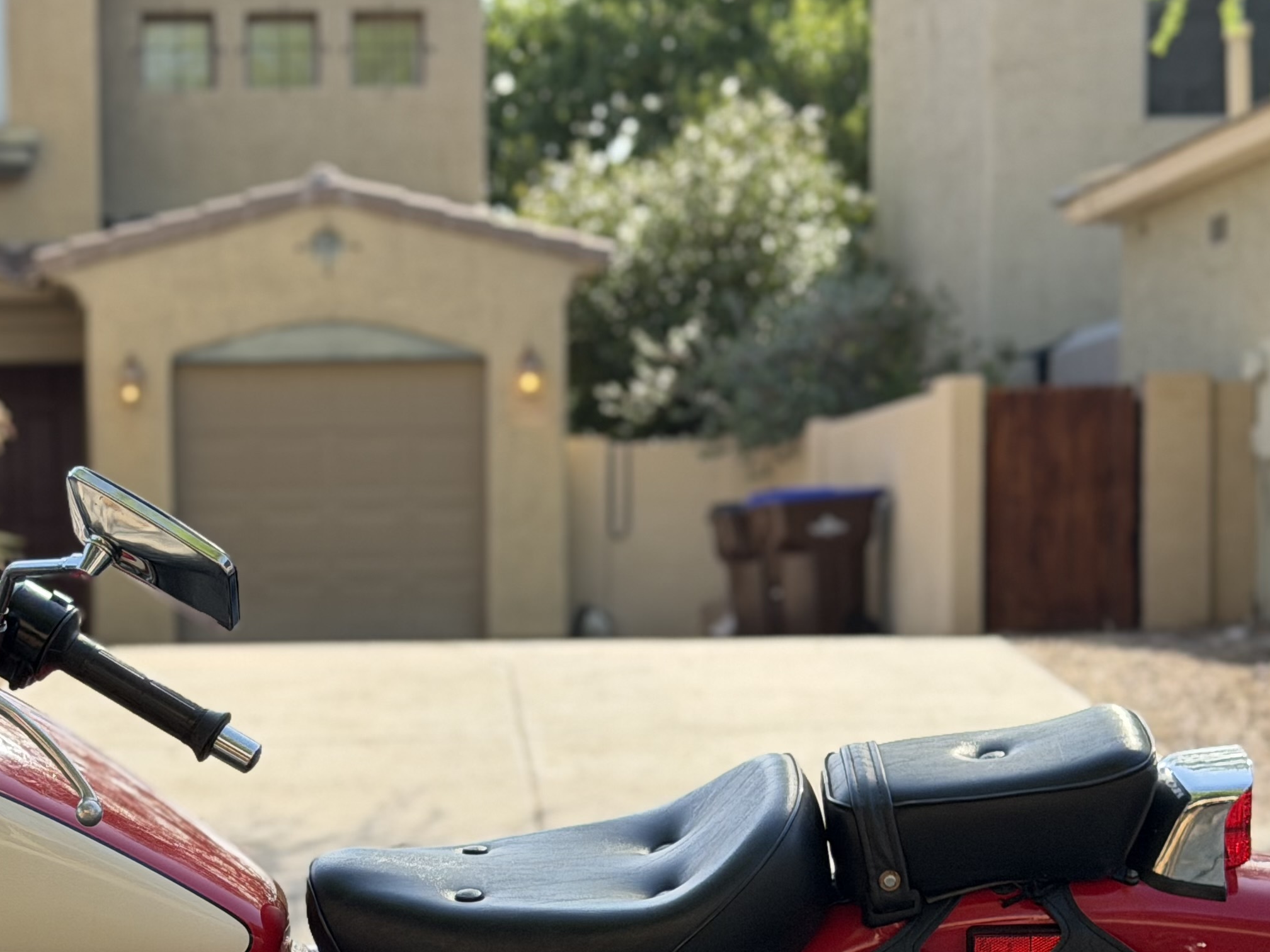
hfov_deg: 20.2
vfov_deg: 15.1
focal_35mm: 96
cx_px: 270
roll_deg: +0.6
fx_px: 3522
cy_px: 941
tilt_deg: -5.2
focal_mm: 6.76
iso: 100
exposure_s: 1/1513
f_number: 1.78
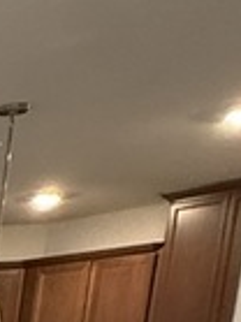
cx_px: -542
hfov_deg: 9.5
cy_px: 649
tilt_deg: -13.9
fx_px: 1013
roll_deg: +2.3
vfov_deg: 14.8
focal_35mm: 109
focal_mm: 2.22
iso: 320
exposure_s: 1/60
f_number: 2.2
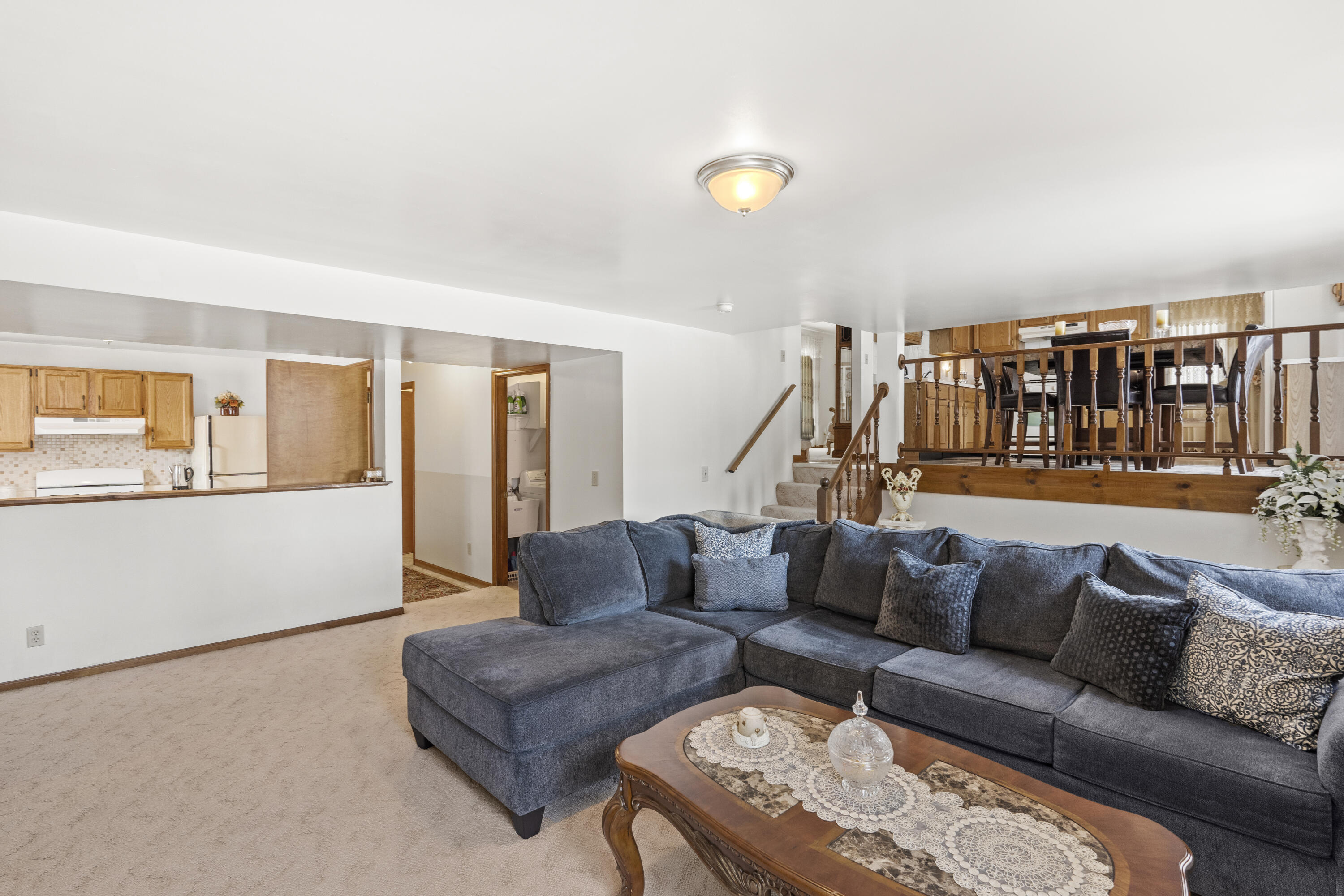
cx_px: 672
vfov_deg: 72.1
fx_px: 616
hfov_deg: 95.0
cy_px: 448
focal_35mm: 16
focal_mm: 16.5
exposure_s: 1/5
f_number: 7.1
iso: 1250
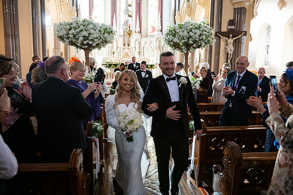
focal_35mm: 27
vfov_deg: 48.0
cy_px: 98
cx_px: 146
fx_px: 220
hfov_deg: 67.4
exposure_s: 1/160
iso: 1600
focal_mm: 27
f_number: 3.5
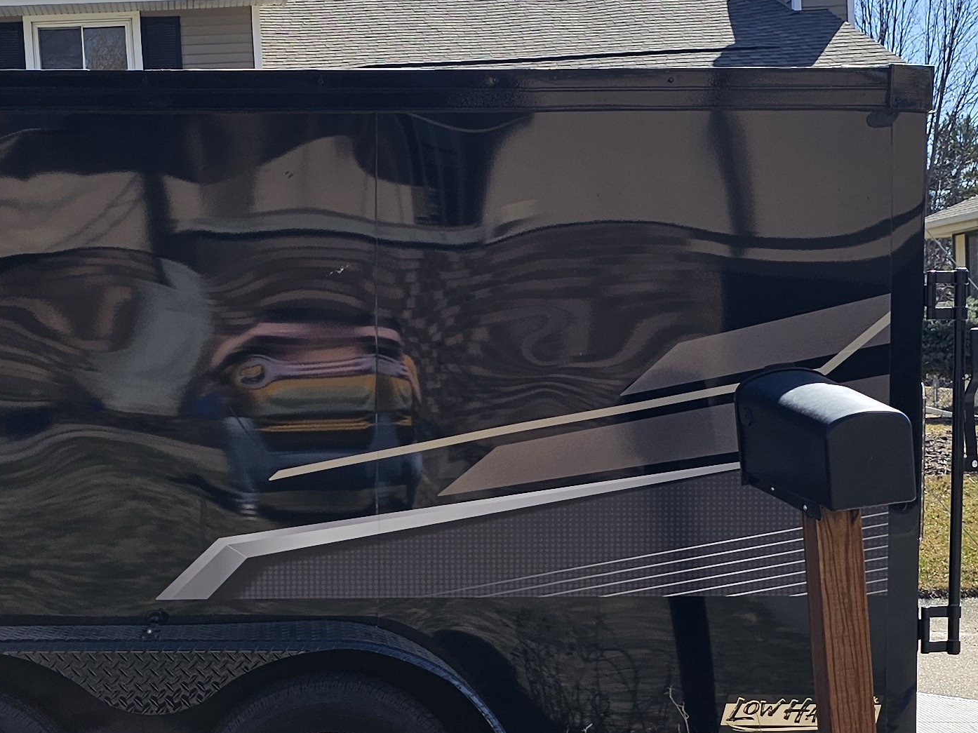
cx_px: 333
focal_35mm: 66
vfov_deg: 22.1
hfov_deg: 29.2
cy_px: 504
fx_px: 1864
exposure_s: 1/662
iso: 10
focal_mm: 6.3
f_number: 1.7
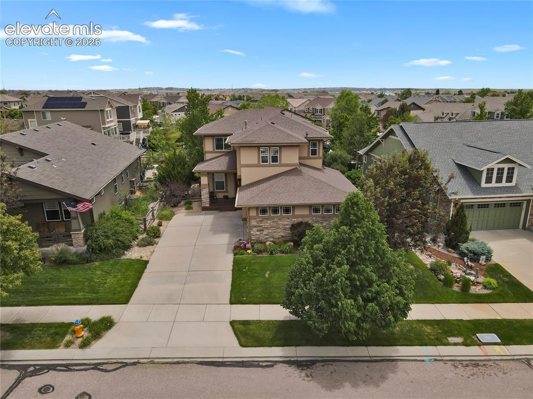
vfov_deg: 56.8
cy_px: 200
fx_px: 369
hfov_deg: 71.6
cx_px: 266
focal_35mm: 24
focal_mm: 4.5
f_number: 2.8
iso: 100
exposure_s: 1/500
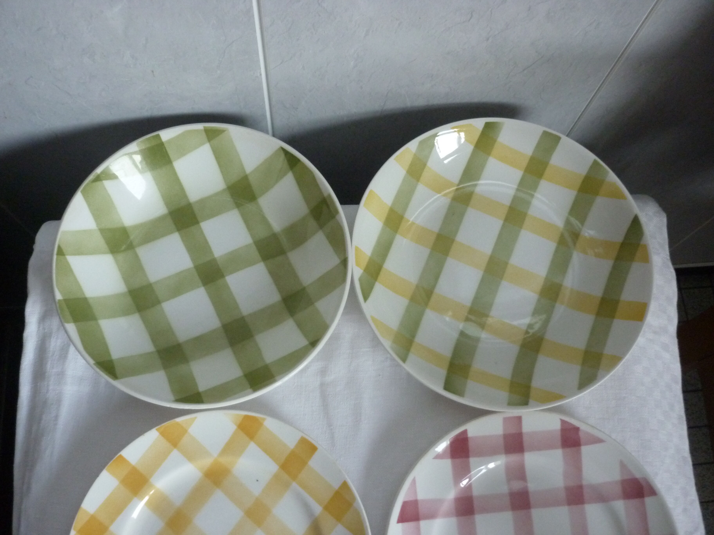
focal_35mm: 33
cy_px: 268
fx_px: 681
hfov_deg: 55.4
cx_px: 357
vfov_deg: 42.9
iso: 400
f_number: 2.8
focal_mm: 5.5
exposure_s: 1/30
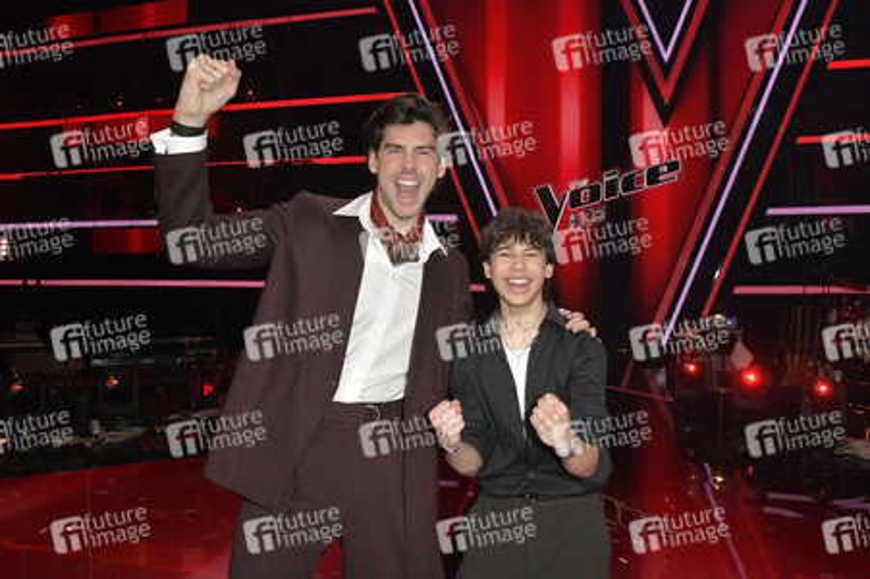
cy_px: 290
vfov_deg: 47.9
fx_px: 652
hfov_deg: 67.4
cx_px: 435
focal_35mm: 27
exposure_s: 1/200
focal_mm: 27
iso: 2500
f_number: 7.1
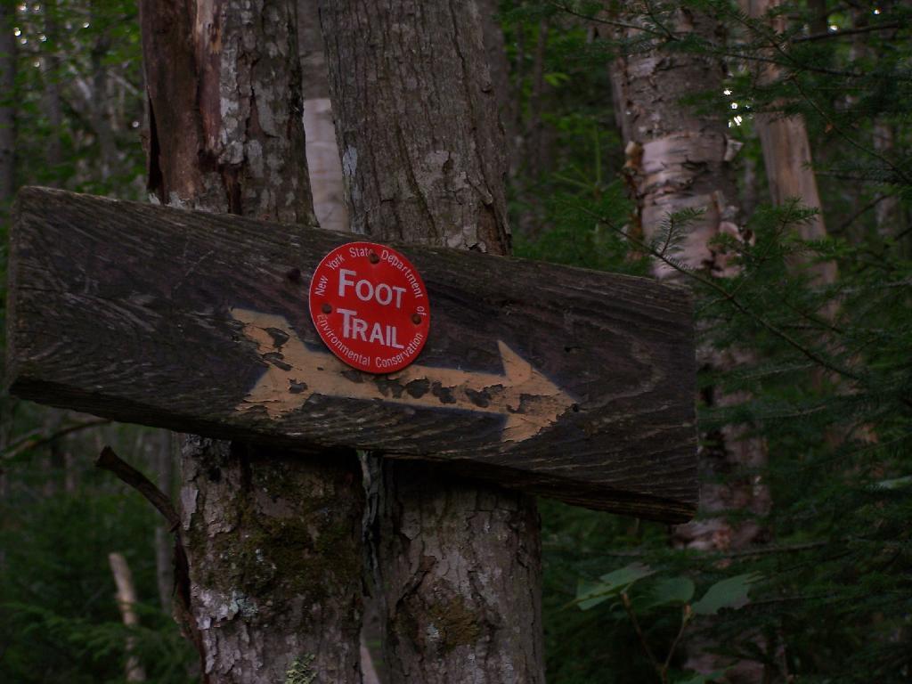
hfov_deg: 16.8
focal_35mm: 117
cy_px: 342
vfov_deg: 12.7
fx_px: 3083
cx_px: 456
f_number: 3.2
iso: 100
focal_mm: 19.4
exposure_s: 1/30
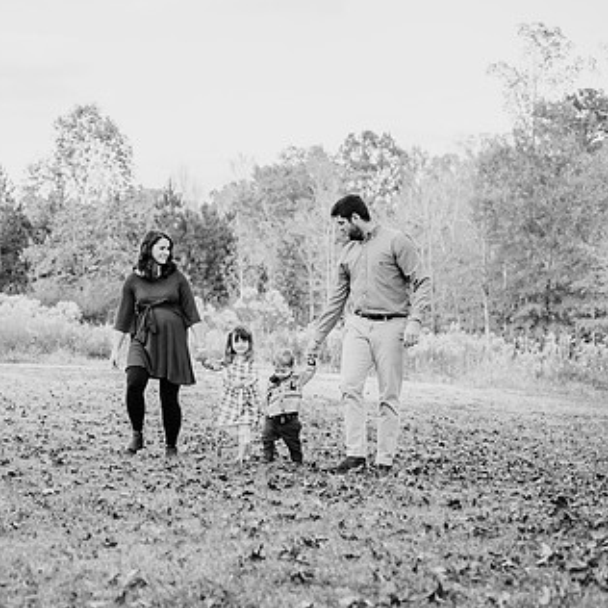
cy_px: 338
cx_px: 67
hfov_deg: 21.7
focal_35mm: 78
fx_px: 1550
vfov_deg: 22.2
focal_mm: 50
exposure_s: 1/1000
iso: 500
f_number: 2.8
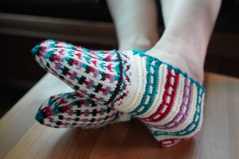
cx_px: 120
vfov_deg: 32.6
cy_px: 80
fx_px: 272
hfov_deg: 47.4
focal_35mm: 41
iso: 200
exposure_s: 1/60
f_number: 4
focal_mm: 41
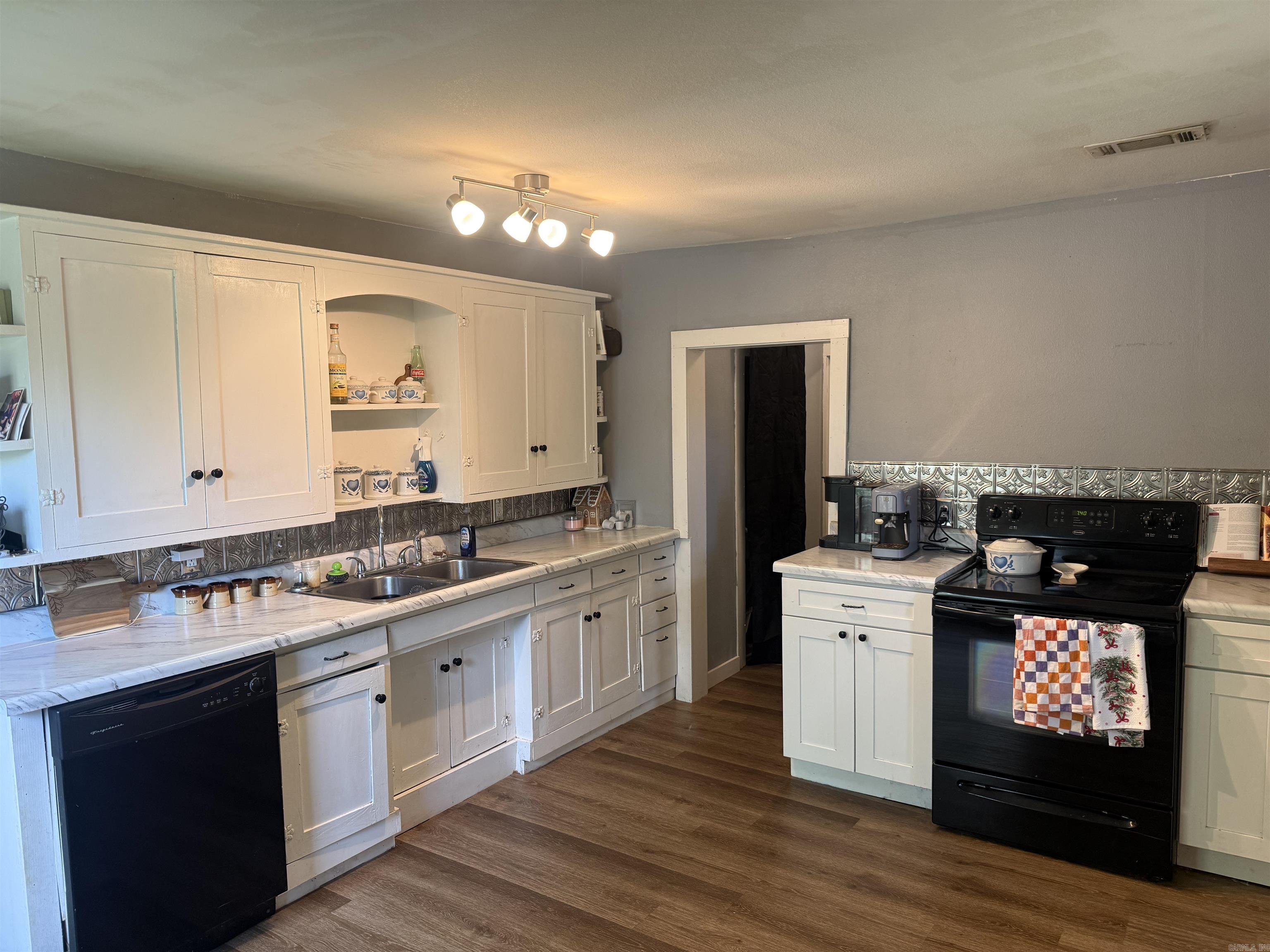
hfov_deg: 71.6
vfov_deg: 56.8
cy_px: 476
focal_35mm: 24
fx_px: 881
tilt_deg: -5.2
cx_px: 635
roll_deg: +1.0
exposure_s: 1/60
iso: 200
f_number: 1.78
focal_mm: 6.76
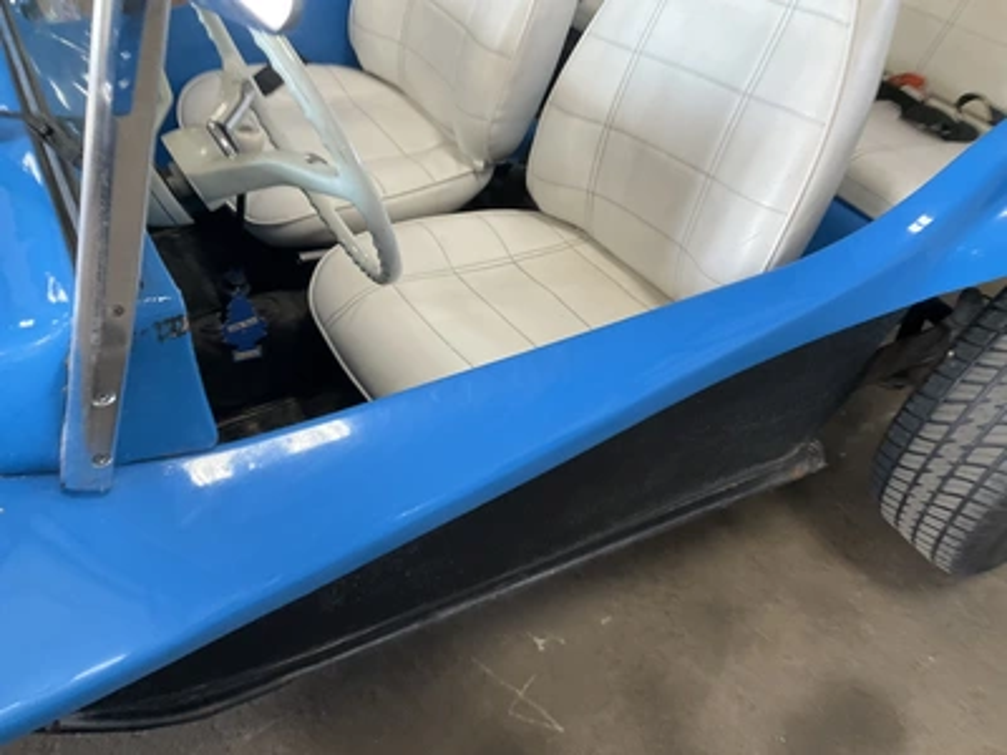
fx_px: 844
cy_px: 378
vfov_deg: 48.2
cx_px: 504
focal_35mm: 29
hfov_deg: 61.7
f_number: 1.8
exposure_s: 1/60
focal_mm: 3
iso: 80
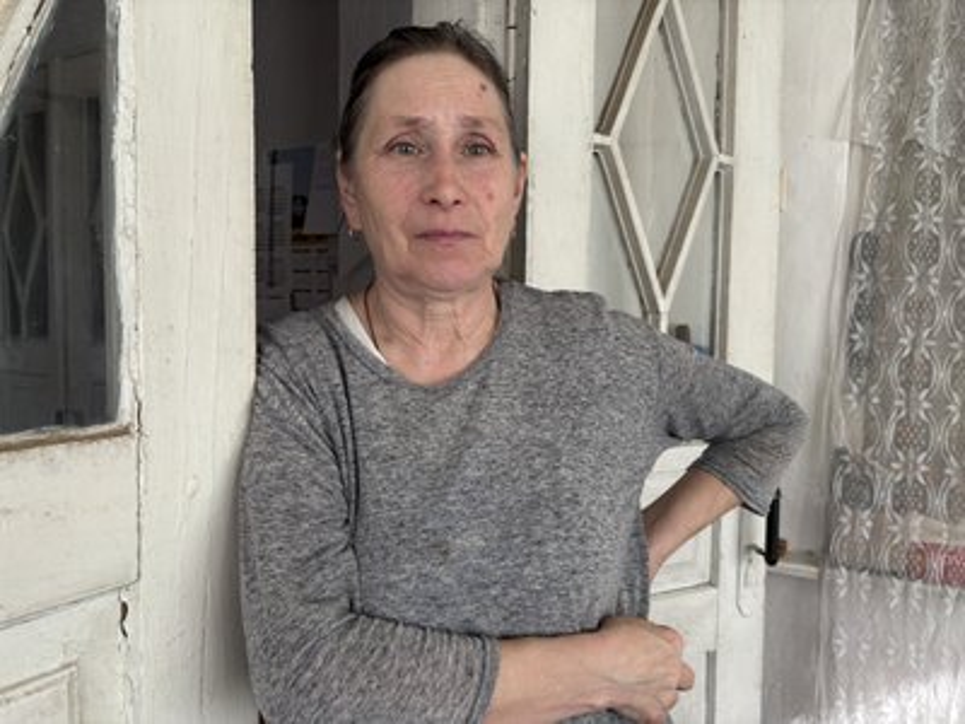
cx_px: 482
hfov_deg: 67.3
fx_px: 725
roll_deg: -1.2
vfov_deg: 53.1
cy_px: 362
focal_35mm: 26
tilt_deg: -3.6
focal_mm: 5.96
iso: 32
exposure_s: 1/121
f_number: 1.6
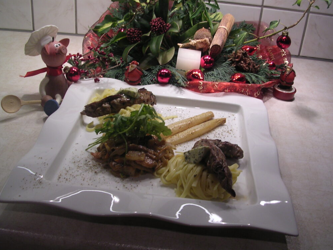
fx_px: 375
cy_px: 123
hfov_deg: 47.9
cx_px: 168
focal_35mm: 39
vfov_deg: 36.8
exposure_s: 1/28.9
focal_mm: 5.8
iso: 100
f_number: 2.8
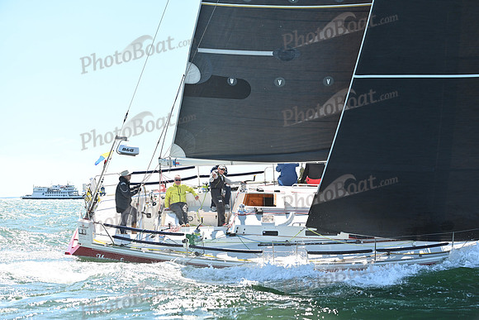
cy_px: 160
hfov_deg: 28.8
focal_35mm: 70
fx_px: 932
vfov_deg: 19.5
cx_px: 240
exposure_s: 1/1600
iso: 320
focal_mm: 70
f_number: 4.5
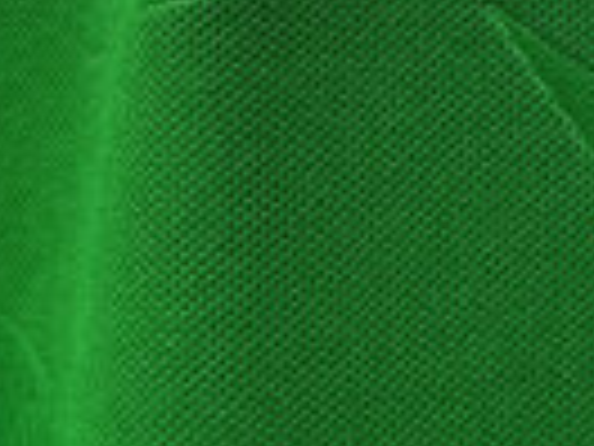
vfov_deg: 8.6
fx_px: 2814
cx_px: 1102
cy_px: -437
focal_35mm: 164
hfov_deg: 11.2
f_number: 1.8
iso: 125
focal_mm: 5.58
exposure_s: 1/100
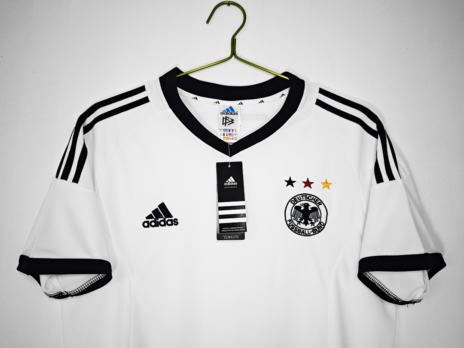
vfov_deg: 58.9
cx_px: 232
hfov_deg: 73.9
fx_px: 308
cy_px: 174
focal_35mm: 23
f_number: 1.75
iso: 88
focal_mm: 8.67
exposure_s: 1/100
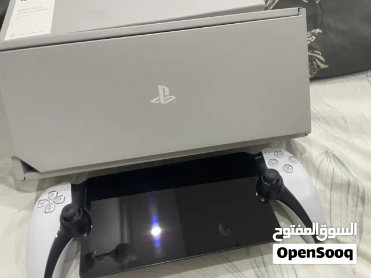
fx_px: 279
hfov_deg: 67.3
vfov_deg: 53.1
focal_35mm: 26
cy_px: 139
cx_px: 186
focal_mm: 4.2
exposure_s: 1/50
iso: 250
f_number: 1.6
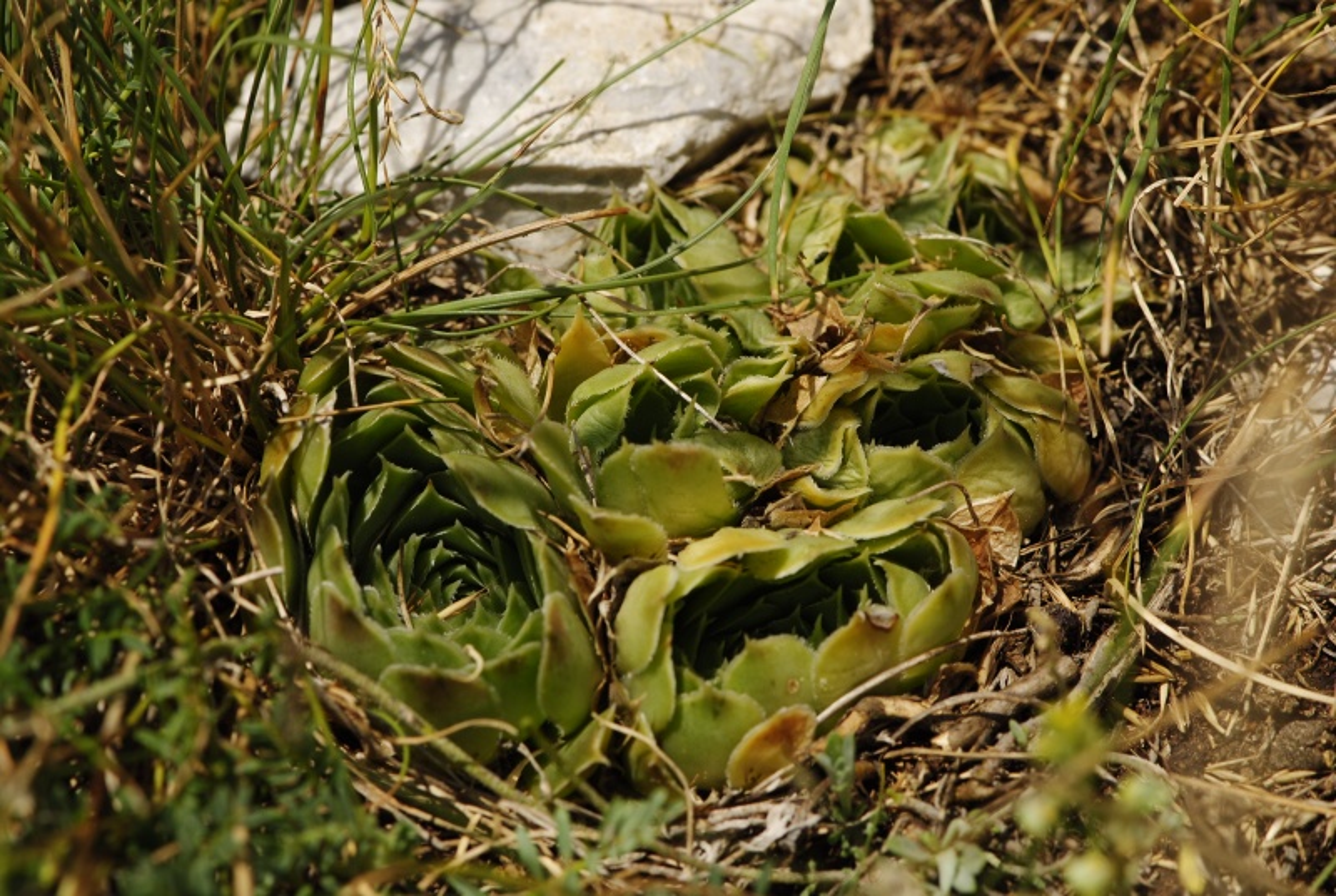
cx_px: 668
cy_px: 448
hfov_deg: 16.0
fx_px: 4739
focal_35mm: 128
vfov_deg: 10.8
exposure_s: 1/320
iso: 100
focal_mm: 85
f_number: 9
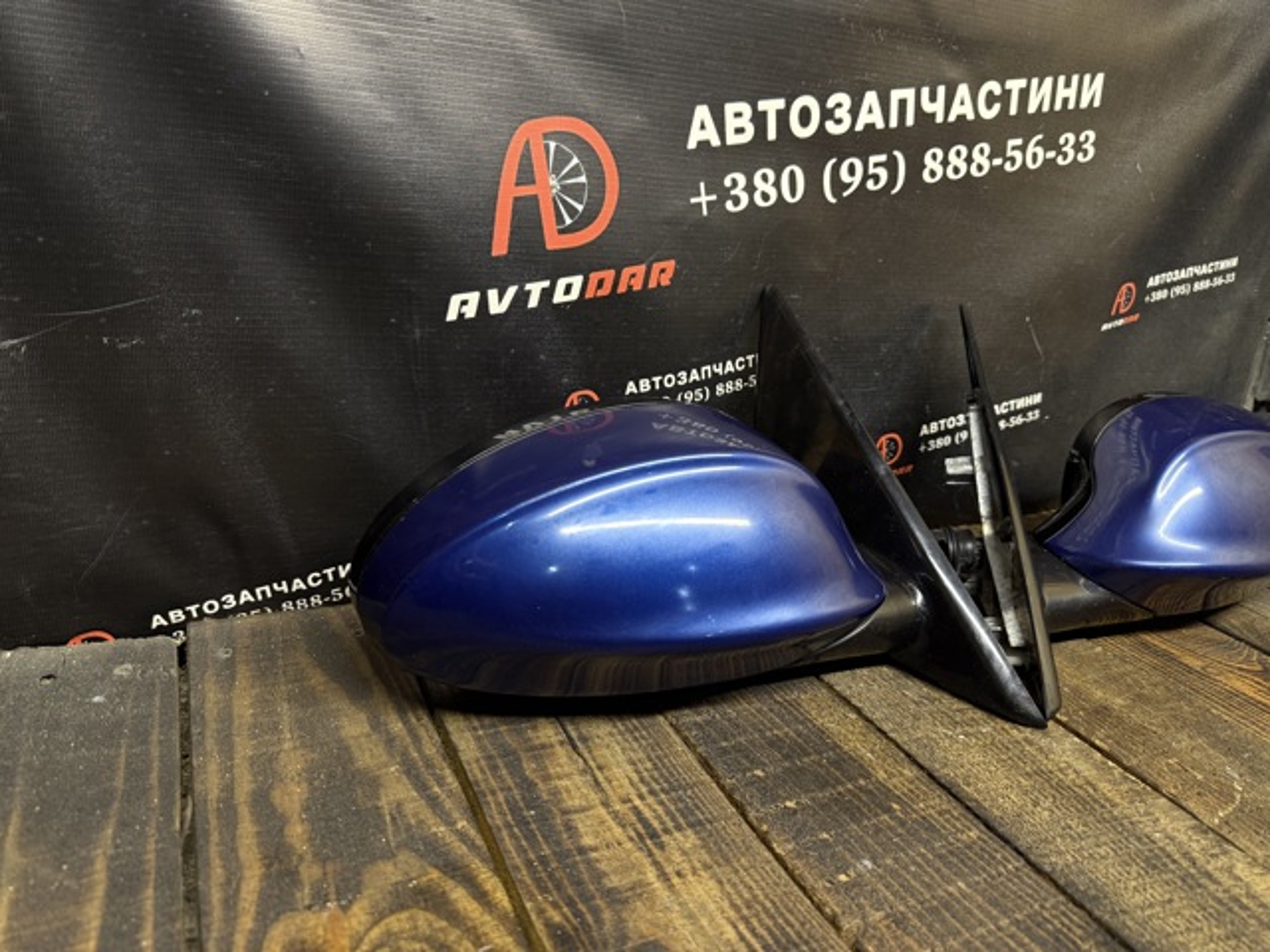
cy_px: 476
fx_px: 881
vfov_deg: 56.8
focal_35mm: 24
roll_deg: -4.4
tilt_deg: -17.4
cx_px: 635
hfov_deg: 71.6
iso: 250
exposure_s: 1/50
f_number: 1.78
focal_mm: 6.76
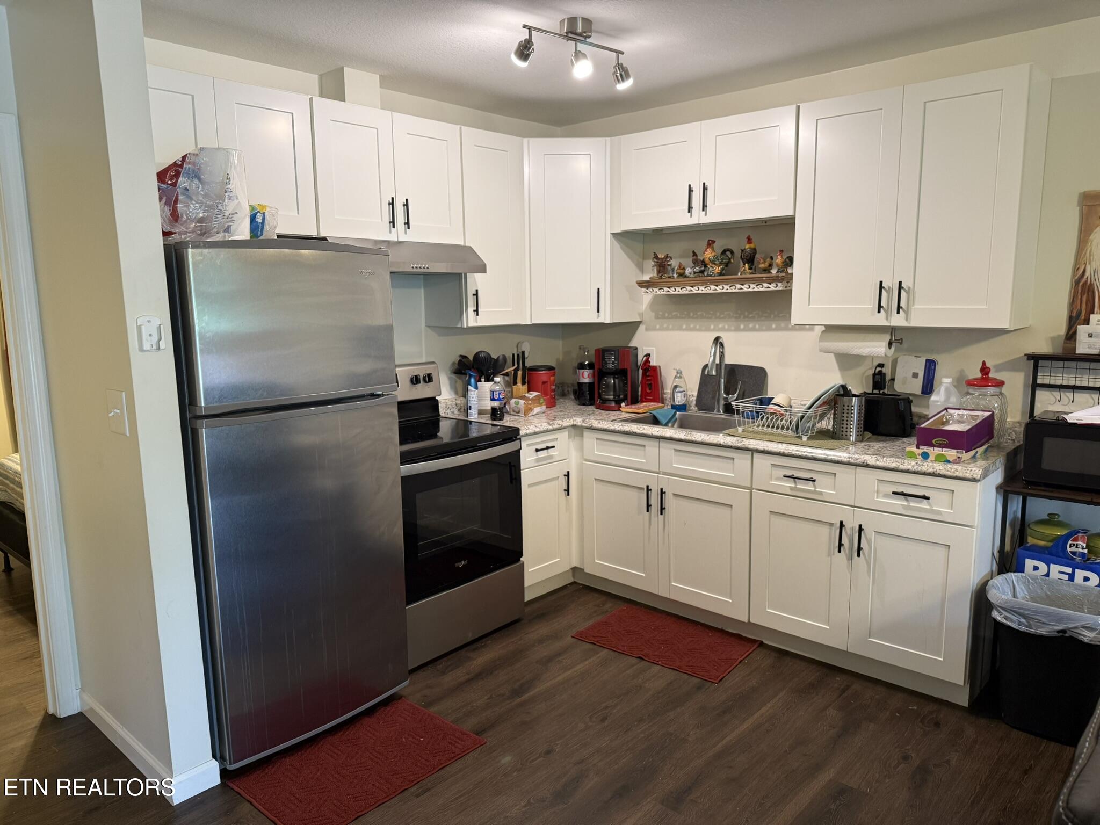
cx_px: 550
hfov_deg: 71.6
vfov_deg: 56.8
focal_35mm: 24
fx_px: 763
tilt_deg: -9.3
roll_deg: +0.4
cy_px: 412
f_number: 1.78
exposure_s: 1/60
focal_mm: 6.76
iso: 200
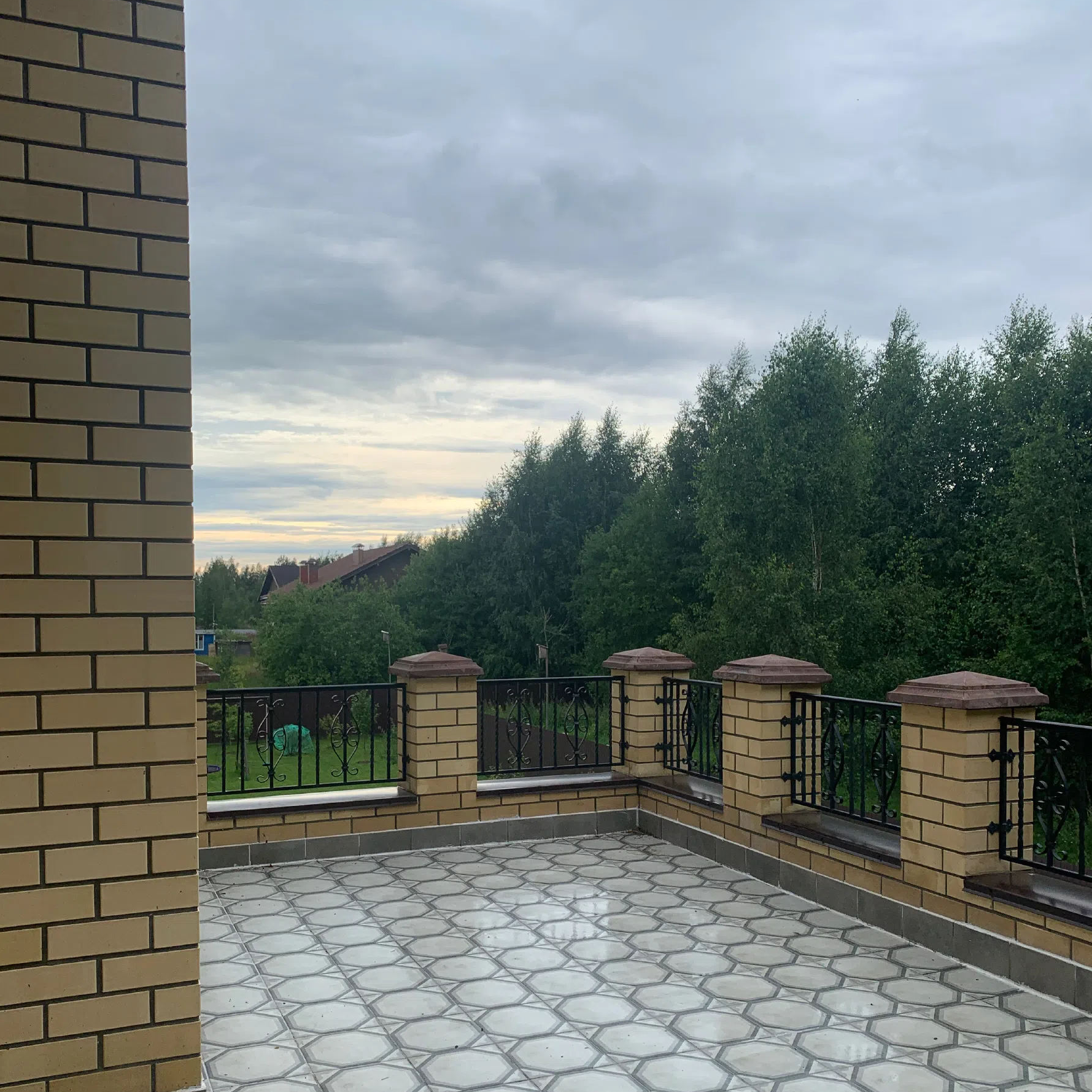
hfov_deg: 52.5
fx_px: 1106
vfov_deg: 52.2
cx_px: 552
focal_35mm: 31
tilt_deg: -0.7
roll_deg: -0.2
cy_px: 649
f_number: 1.8
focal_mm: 4.25
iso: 25
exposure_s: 1/687
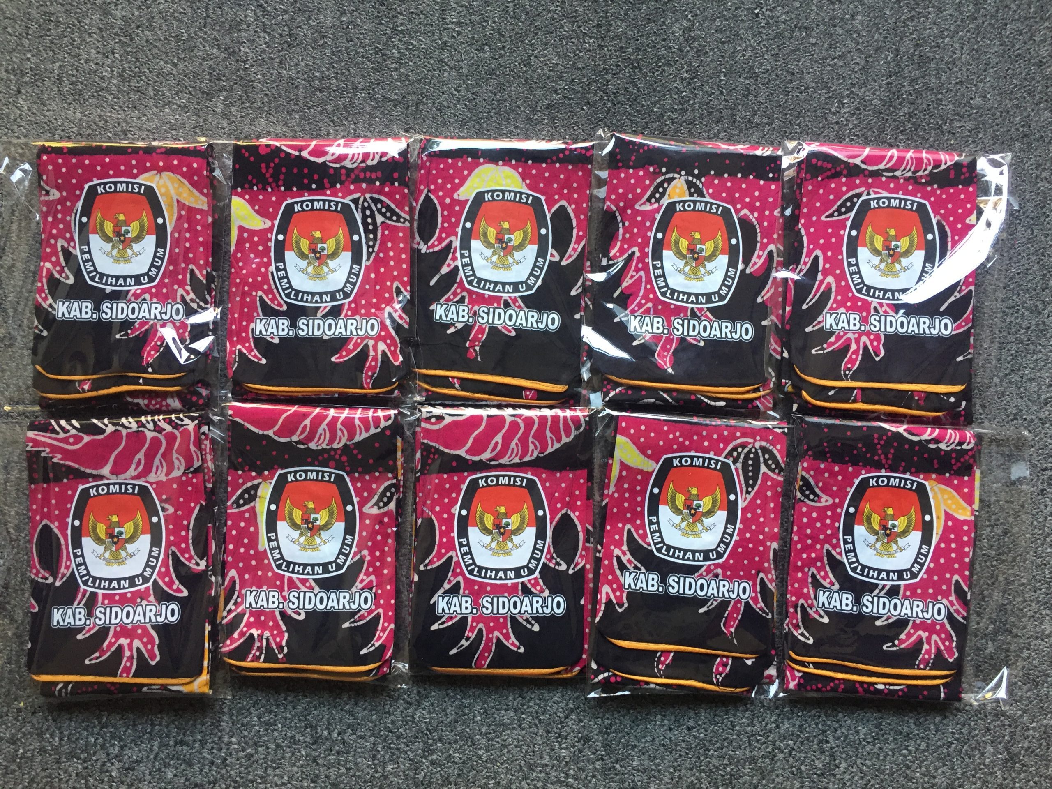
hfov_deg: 61.7
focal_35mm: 29
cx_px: 526
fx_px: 881
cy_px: 394
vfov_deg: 48.2
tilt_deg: -87.9
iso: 64
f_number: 2.2
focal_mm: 4.15
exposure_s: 1/33
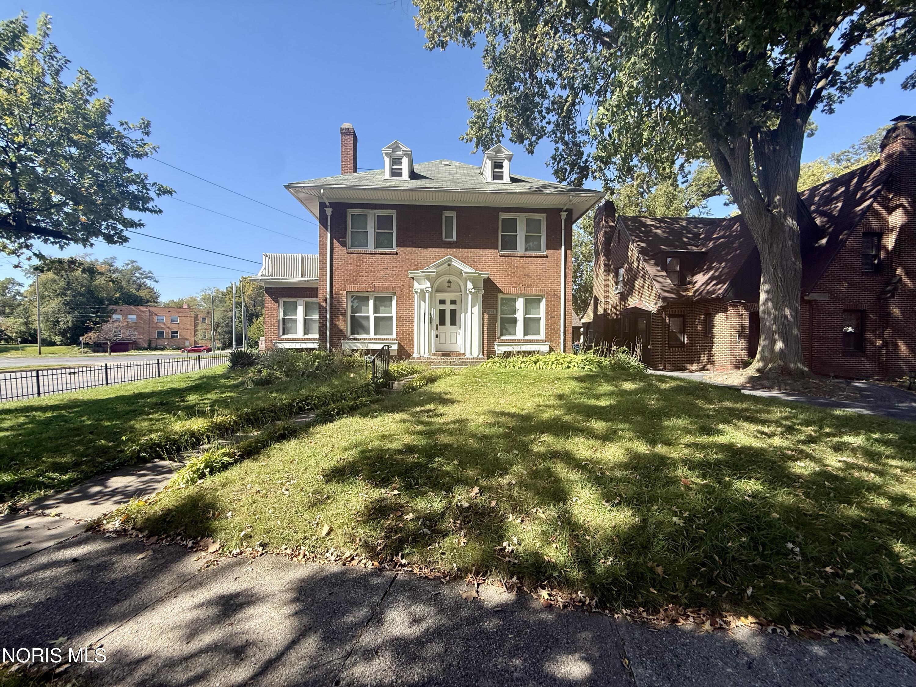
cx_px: 458
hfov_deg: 102.1
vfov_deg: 85.7
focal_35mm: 14
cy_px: 344
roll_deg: -0.6
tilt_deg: +0.3
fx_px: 370
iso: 50
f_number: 2.2
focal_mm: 2.22
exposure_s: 1/717
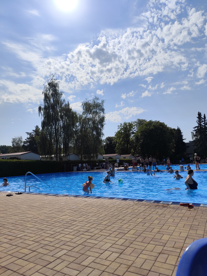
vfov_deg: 73.9
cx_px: 104
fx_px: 183
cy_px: 138
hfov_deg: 58.9
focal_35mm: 23
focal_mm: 6.14
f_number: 1.65
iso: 50
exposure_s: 1/4846
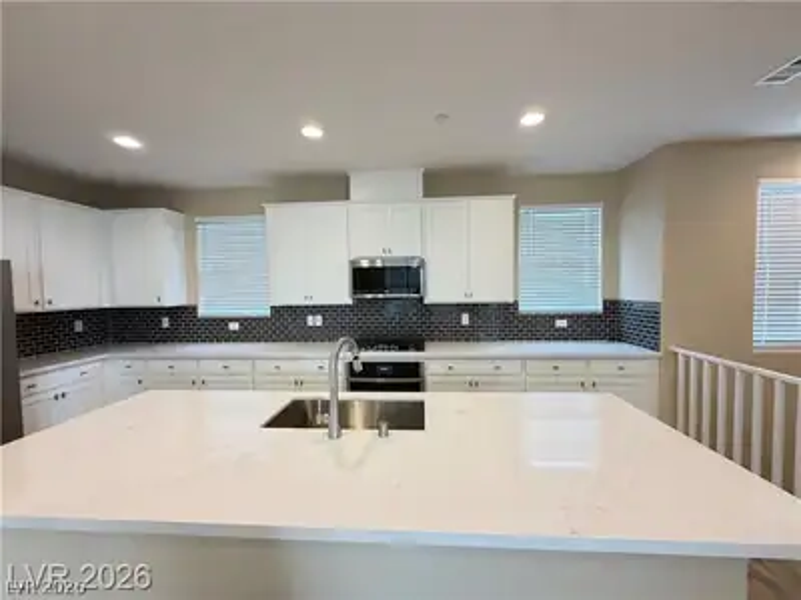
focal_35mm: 14
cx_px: 400
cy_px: 300
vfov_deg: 85.7
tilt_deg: -3.0
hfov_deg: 102.1
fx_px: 324
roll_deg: +0.8
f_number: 2.2
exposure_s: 1/60
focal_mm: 2.22
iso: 400
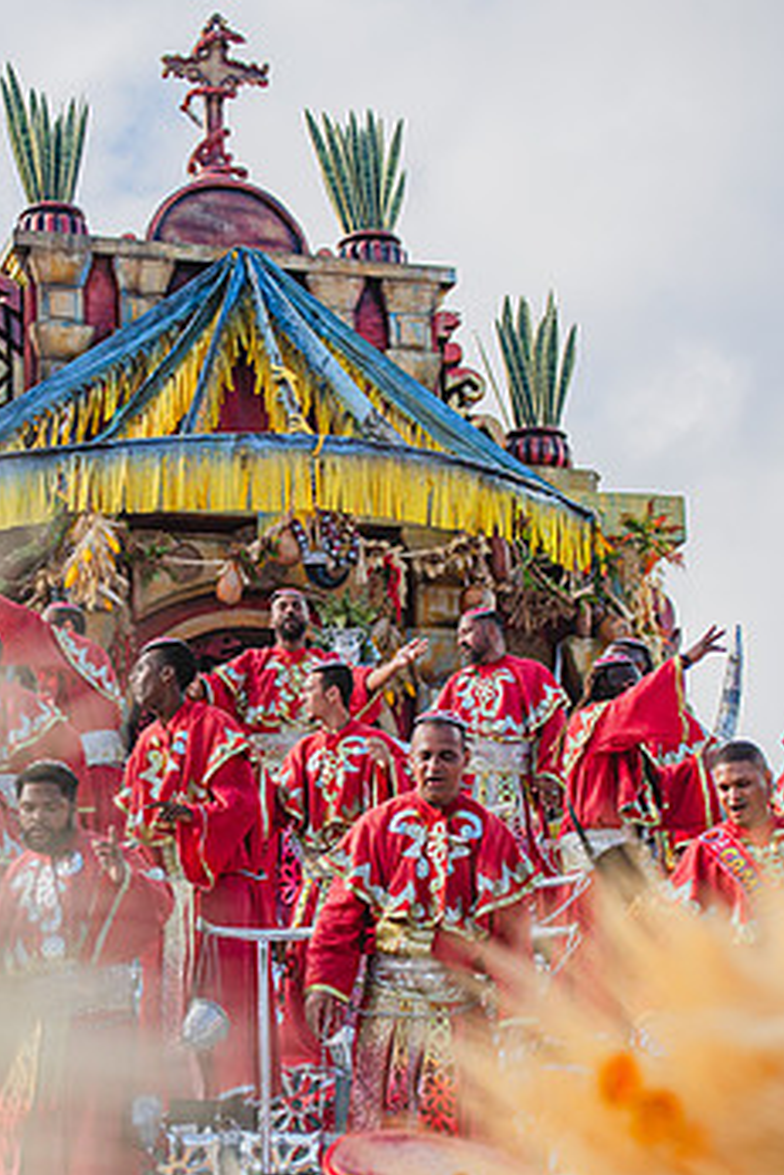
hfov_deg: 15.0
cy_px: 734
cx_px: 287
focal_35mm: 91
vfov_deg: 22.3
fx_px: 2969
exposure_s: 1/1600
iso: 400
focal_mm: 70
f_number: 5.6
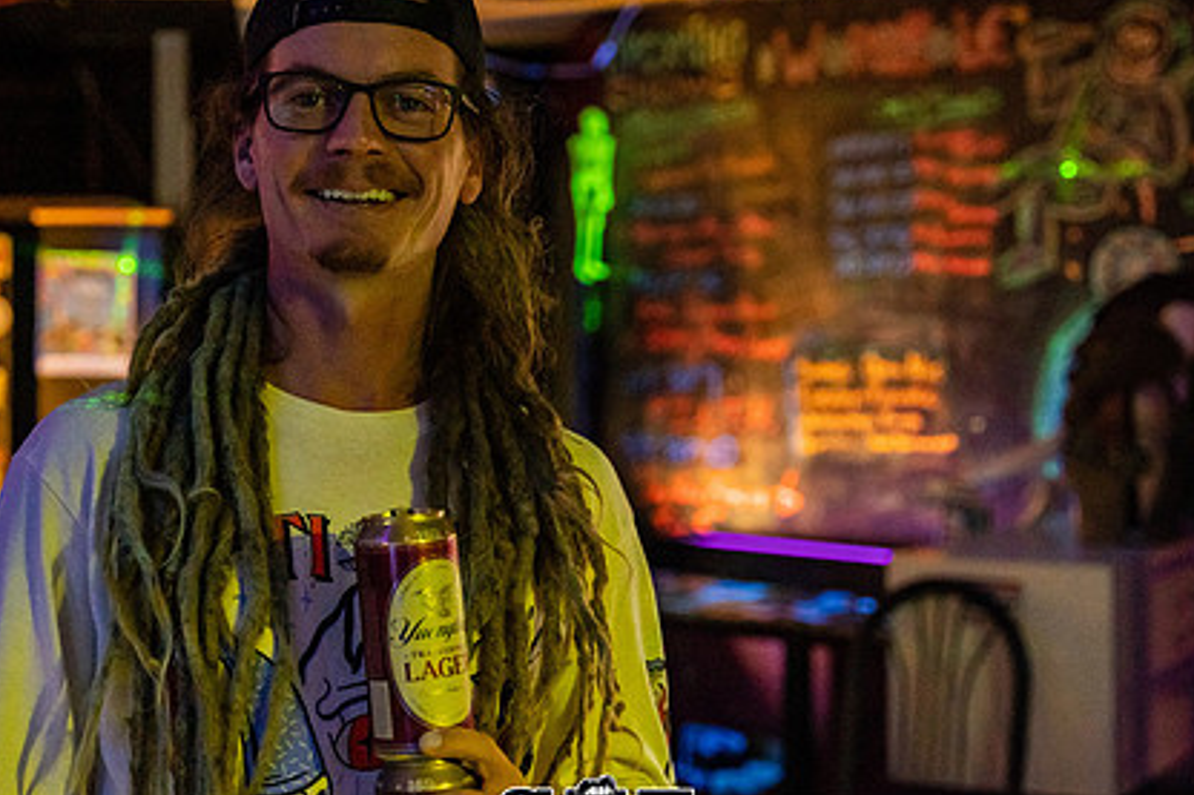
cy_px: 313
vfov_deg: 18.4
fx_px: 2453
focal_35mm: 74
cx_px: 545
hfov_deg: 27.3
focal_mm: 48.7
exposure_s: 1/200
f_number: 2.8
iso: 3200
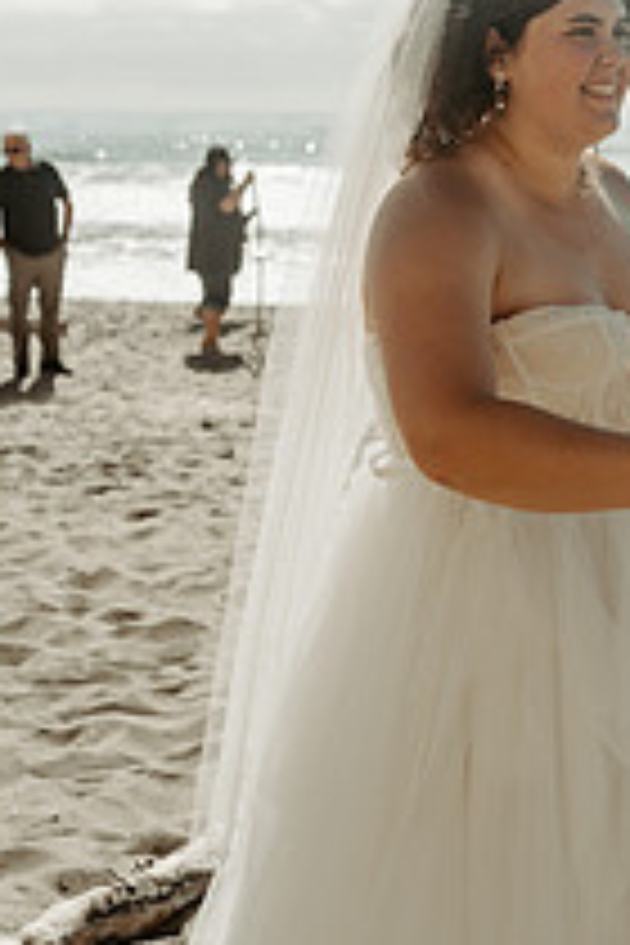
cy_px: 315
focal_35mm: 75
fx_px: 1969
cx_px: 648
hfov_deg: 17.7
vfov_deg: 26.8
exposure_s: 1/3200
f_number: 4
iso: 100
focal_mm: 35
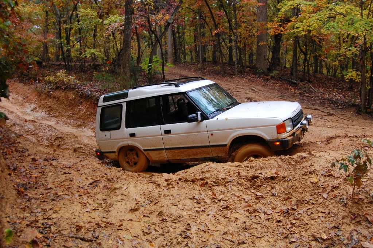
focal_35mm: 33
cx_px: 186
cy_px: 124
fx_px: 342
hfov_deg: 57.3
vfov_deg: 39.9
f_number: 5.6
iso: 400
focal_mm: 22
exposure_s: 1/50
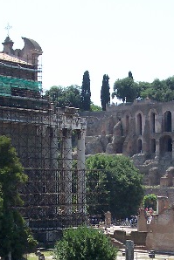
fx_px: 768
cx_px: 87
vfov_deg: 19.0
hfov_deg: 12.9
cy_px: 216
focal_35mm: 106
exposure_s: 1/500
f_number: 4.8
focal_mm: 8
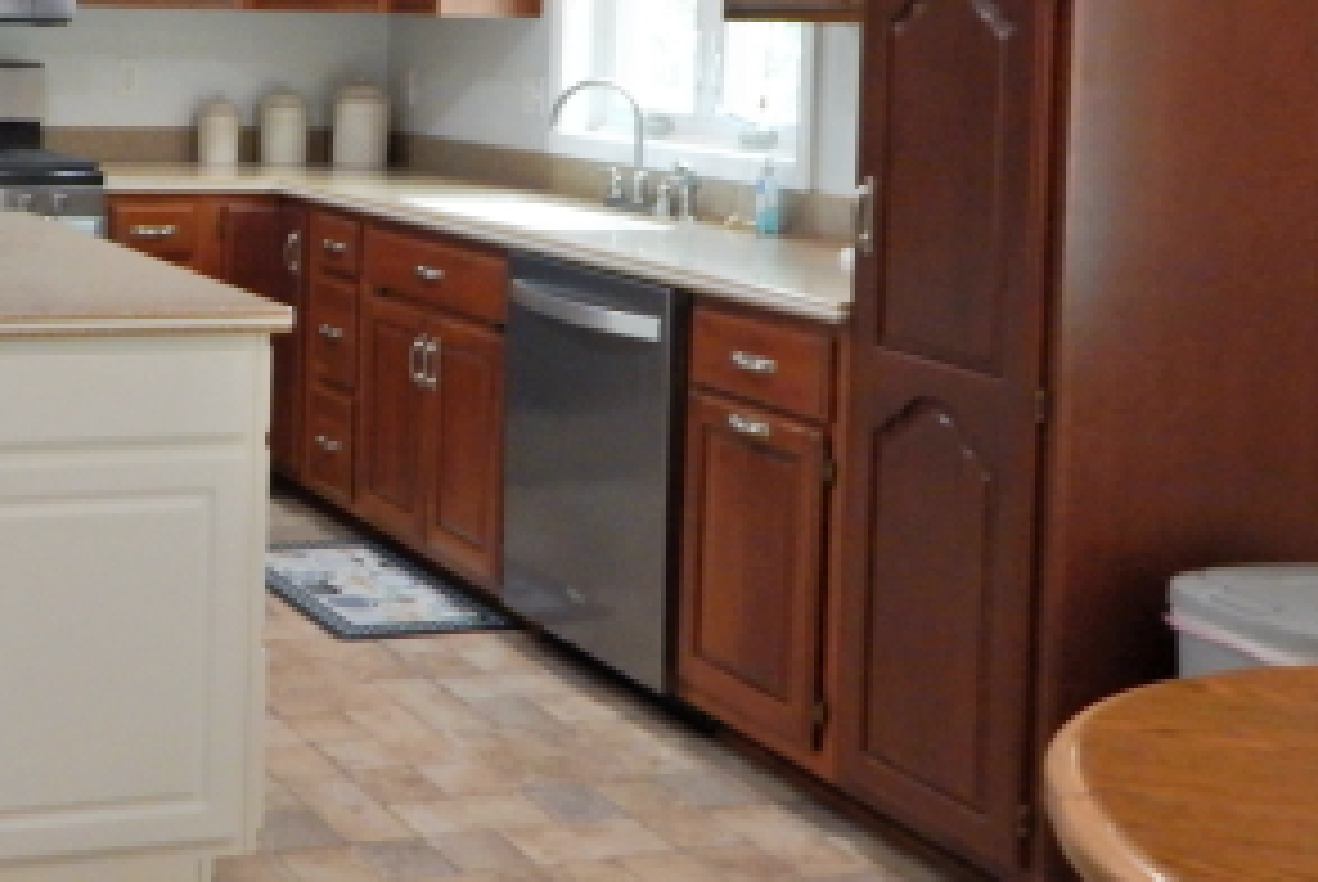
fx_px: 1906
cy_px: 68
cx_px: 11
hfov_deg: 34.8
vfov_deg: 25.2
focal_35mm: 52
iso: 320
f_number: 3
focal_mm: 4
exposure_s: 1/30
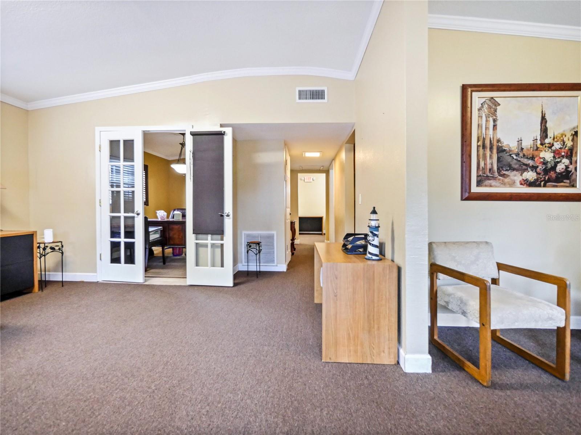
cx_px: 290
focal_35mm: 14
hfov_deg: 102.1
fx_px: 235
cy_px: 218
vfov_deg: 85.6
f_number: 4
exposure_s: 1/60
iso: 2500
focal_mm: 7
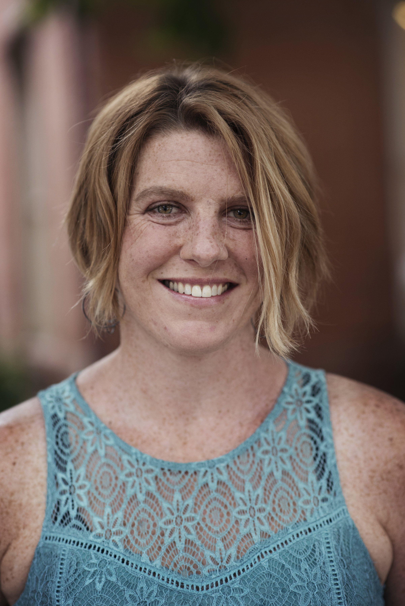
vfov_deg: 23.9
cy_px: 303
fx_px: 1433
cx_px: 202
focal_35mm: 85
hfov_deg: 16.1
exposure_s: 1/125
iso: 640
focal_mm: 85
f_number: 2.5
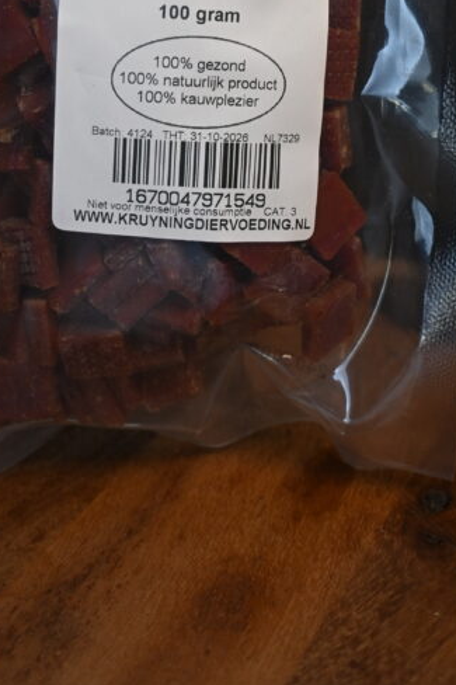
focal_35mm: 59
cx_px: 244
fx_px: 1130
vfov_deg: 32.1
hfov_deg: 22.8
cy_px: 76
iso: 400
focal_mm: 21.5
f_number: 4
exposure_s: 1/250
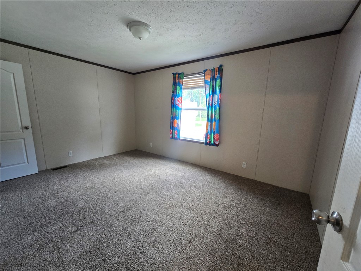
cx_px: 180
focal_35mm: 13
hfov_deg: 106.2
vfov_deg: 89.9
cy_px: 136
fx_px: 136
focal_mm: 2.2
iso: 160
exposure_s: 1/60
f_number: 2.2
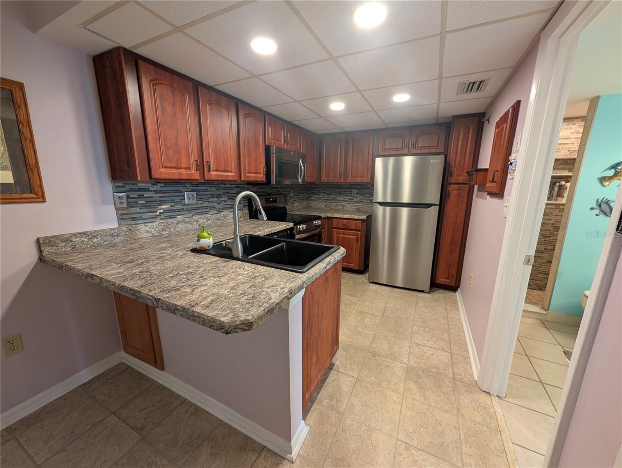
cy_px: 234
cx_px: 311
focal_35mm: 12
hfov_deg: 110.5
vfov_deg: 94.6
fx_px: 216
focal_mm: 2.02
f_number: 1.7
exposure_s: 1/60
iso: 82
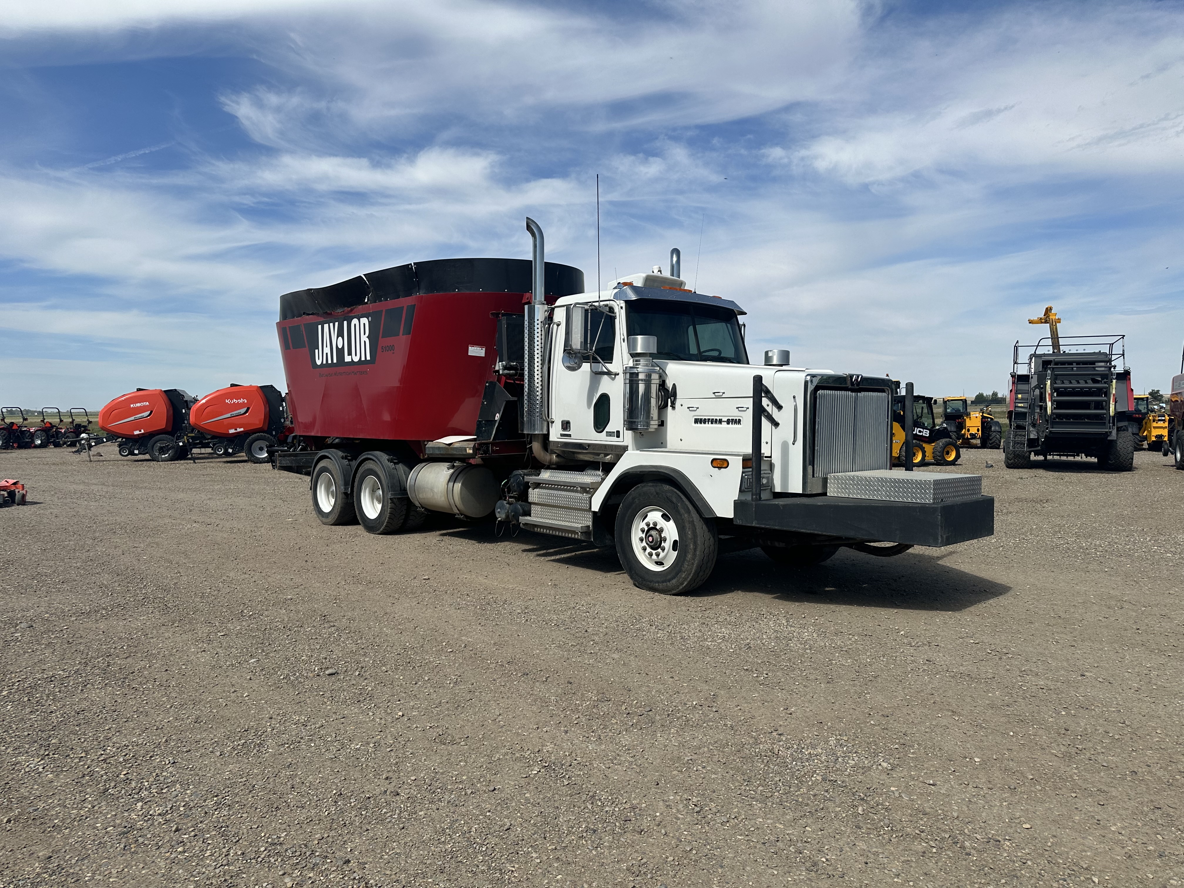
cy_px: 444
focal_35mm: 24
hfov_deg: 71.6
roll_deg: +1.0
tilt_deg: -2.7
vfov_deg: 56.8
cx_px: 592
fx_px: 821
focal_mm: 6.86
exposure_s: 1/5848
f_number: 1.78
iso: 80
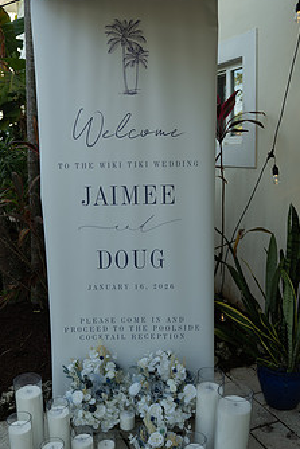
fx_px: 437
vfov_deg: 54.4
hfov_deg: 37.9
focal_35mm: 35
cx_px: 147
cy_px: 229
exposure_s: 1/160
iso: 100
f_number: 4
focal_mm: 26
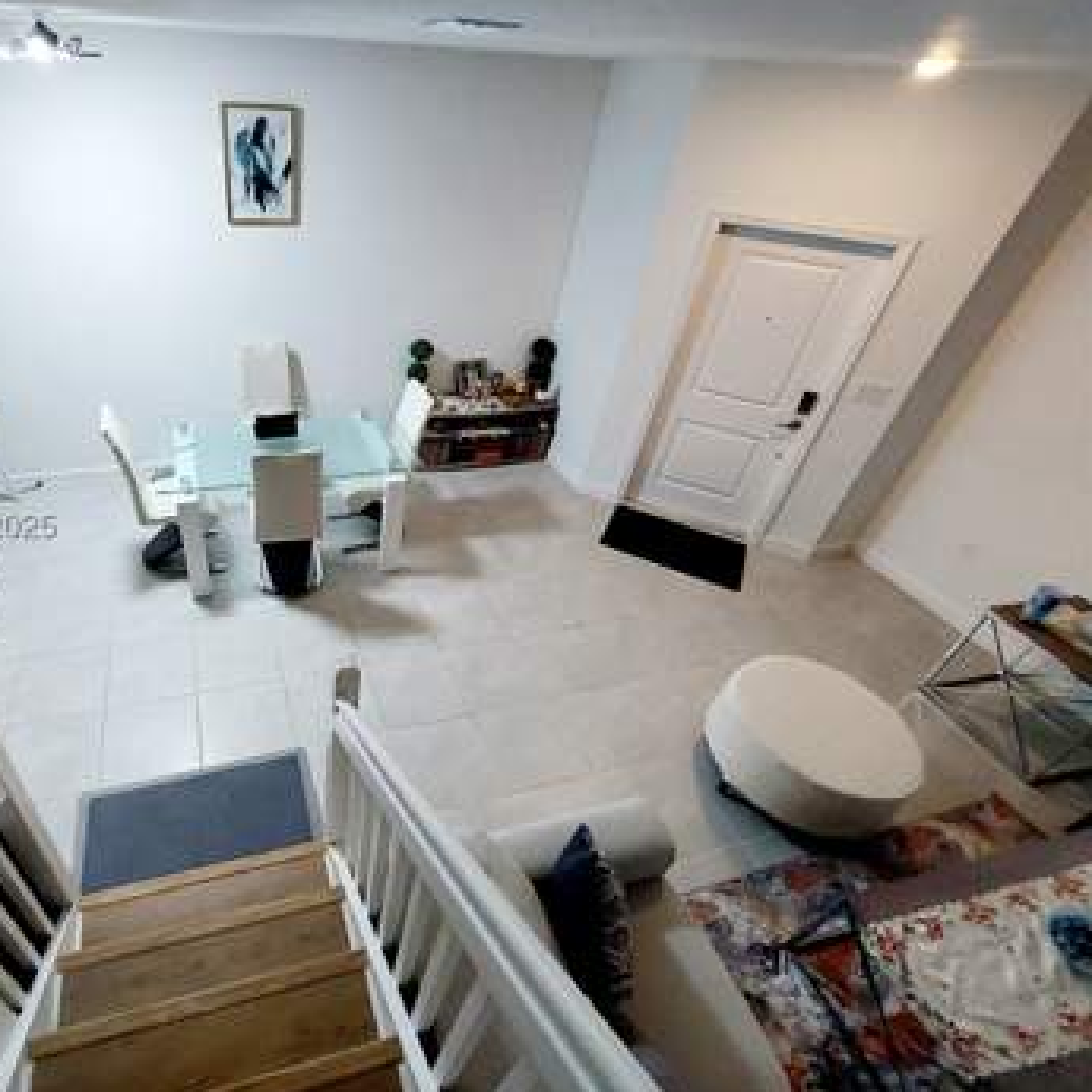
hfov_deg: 83.4
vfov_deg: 87.4
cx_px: 336
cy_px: 532
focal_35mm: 16
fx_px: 571
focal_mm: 1.74
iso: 100
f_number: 2.2
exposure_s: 1/60.2
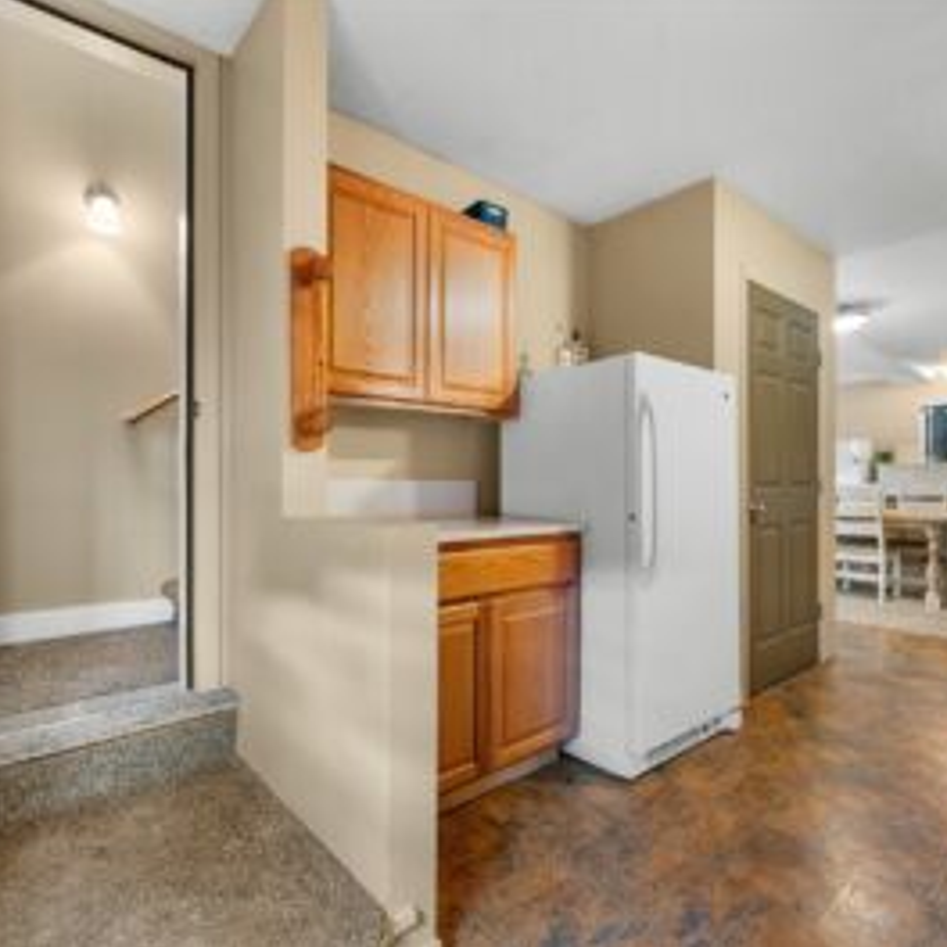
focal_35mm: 18
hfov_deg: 80.6
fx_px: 557
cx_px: 509
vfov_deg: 80.7
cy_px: 472
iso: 400
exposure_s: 1/5
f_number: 3.2
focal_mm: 14
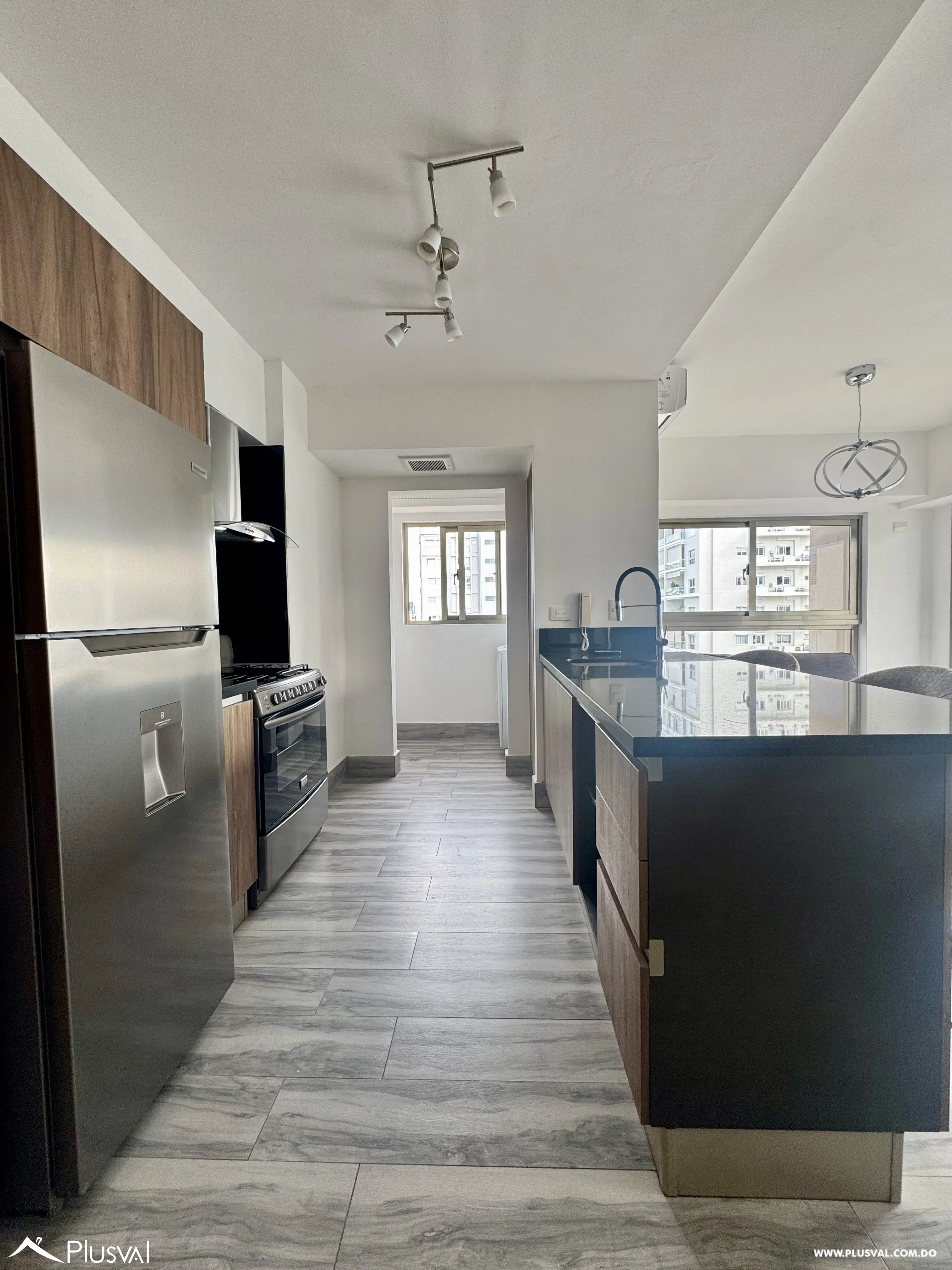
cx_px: 476
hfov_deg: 85.7
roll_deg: +1.0
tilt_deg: -2.6
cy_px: 635
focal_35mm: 14
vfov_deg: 102.1
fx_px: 513
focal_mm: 2.22
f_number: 2.2
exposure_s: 1/99
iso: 80
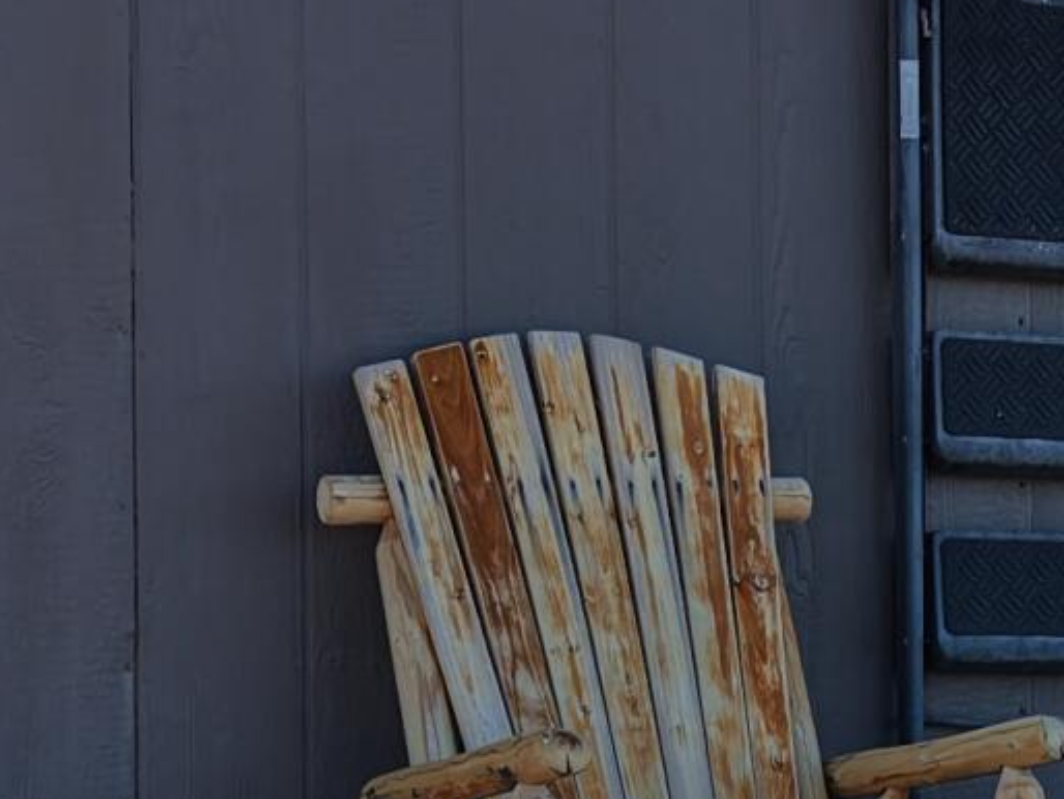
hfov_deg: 13.7
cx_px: 1230
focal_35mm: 140
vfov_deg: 10.6
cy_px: 706
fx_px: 4305
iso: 260
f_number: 1.8
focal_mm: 8.67
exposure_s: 1/3200
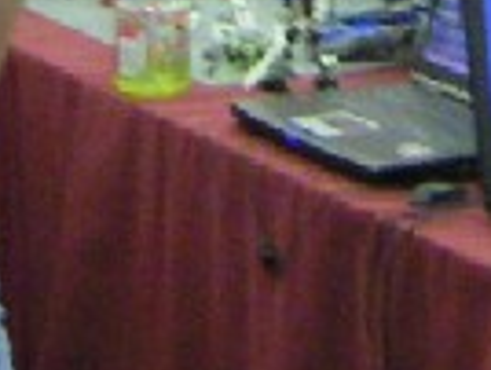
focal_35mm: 238
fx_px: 3382
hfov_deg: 8.2
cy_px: -249
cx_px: 542
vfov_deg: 6.2
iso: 400
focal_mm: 5.3
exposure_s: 1/15
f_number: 2.9
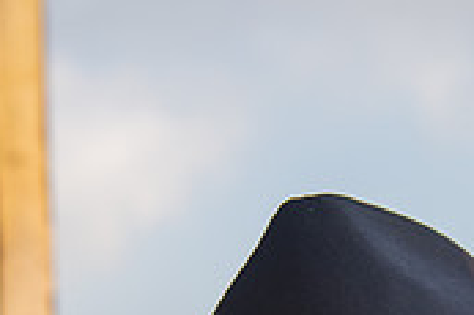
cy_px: 592
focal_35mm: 99
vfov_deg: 12.4
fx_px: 1302
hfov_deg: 20.6
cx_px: 296
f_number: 2.8
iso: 100
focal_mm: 38
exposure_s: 1/250
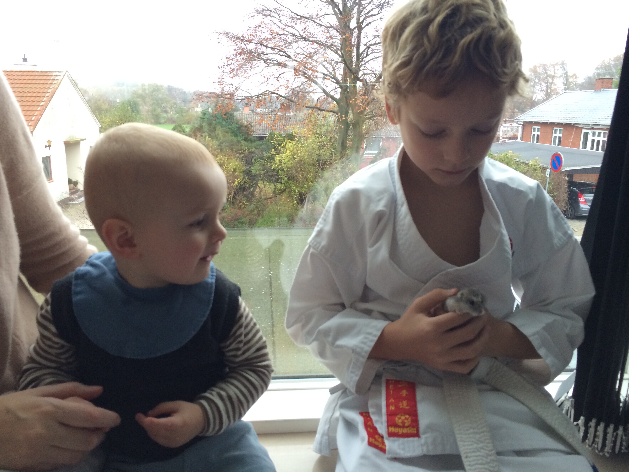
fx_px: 545
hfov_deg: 60.0
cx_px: 314
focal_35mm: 30
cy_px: 236
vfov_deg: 46.8
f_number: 2.2
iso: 160
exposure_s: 1/30
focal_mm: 4.12
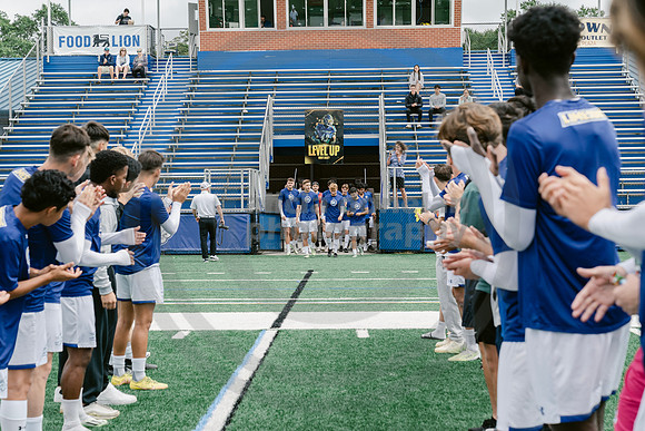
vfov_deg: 21.9
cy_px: 216
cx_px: 322
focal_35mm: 62
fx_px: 1111
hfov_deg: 32.4
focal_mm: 62
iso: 400
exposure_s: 1/500
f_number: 5.6
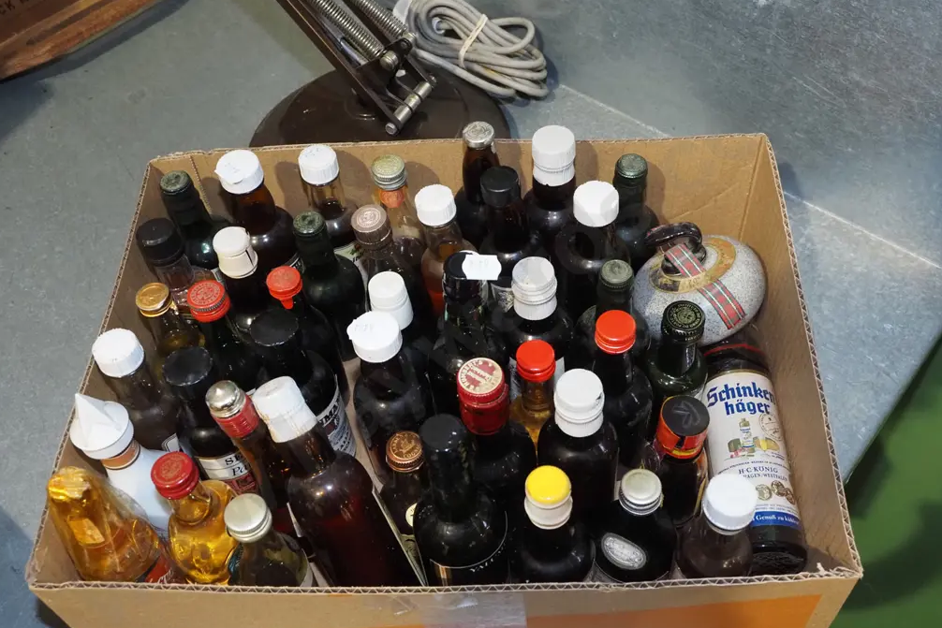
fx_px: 942
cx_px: 472
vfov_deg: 36.9
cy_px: 328
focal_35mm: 36
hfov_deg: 53.1
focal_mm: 17
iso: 2000
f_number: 5.6
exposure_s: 1/60
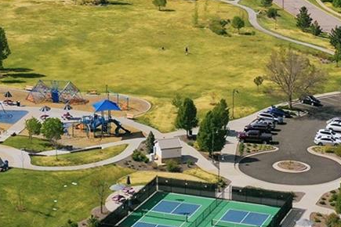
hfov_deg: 19.7
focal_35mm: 103
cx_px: 234
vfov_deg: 13.3
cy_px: 71
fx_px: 976
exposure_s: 1/1000
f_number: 7.1
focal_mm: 10.3
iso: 100
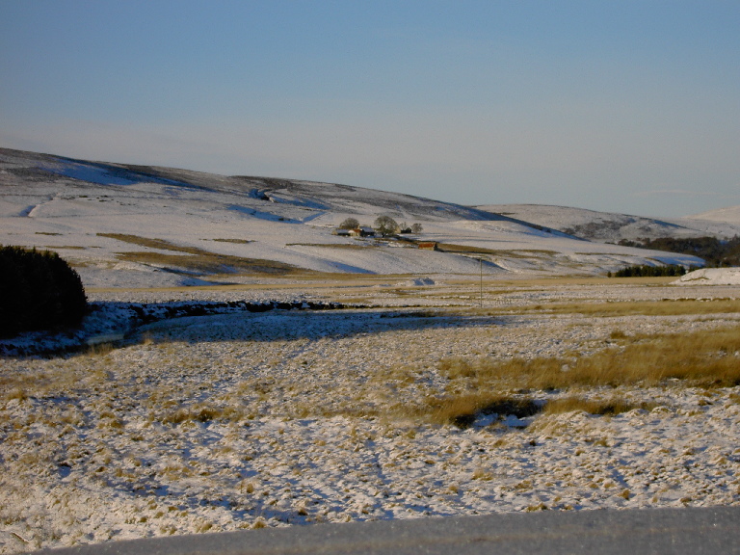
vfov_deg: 14.1
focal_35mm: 105
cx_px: 370
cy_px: 278
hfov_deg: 18.7
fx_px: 2245
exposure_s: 1/320
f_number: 9.5
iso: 100
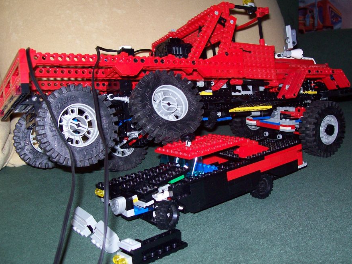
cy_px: 129
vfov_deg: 34.3
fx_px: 427
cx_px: 184
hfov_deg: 44.8
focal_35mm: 42
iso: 80
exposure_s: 1/64
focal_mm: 6
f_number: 2.7
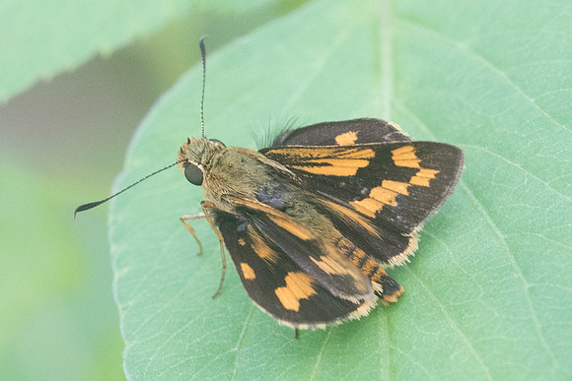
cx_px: 308
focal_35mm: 711
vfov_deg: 1.9
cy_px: 229
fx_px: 11301
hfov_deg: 2.9
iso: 800
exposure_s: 1/400
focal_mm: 150
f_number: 7.1
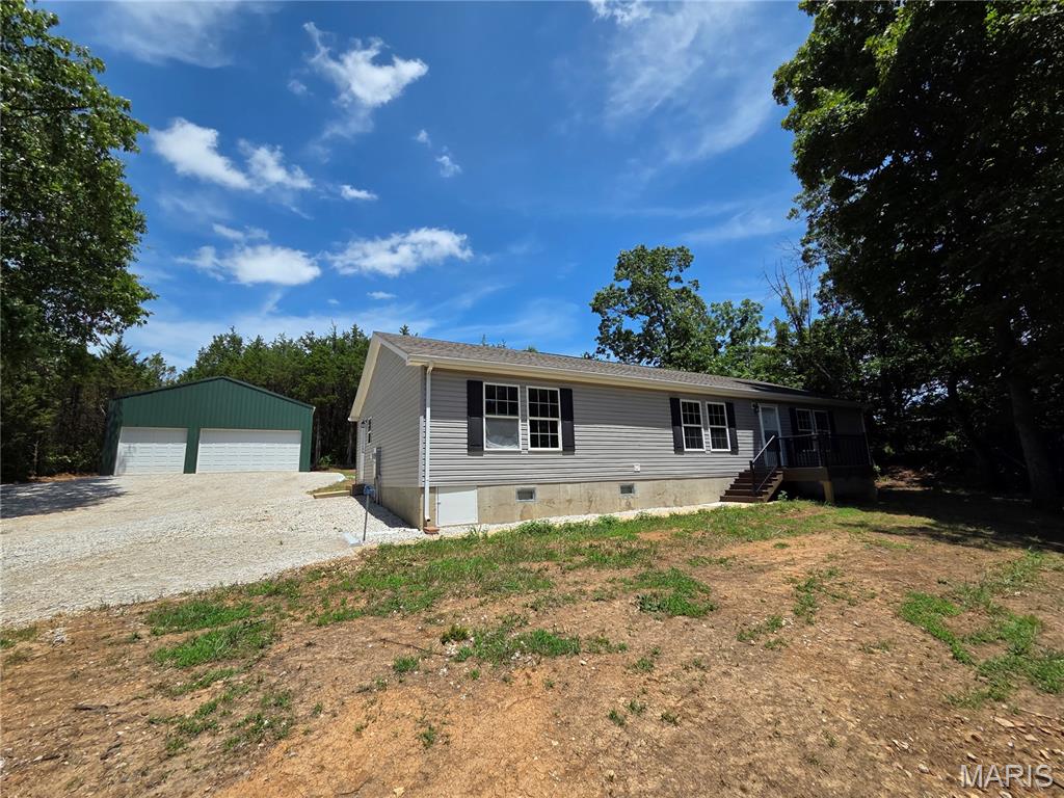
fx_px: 400
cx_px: 532
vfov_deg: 89.9
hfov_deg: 106.2
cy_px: 399
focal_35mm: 13
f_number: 2.2
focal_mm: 2.2
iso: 50
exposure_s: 1/2157
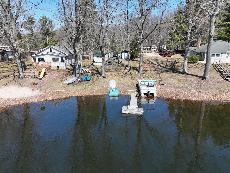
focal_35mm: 24
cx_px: 115
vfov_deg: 56.8
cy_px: 86
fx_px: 159
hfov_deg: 71.6
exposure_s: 1/1250
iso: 140
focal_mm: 12.29
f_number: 2.8
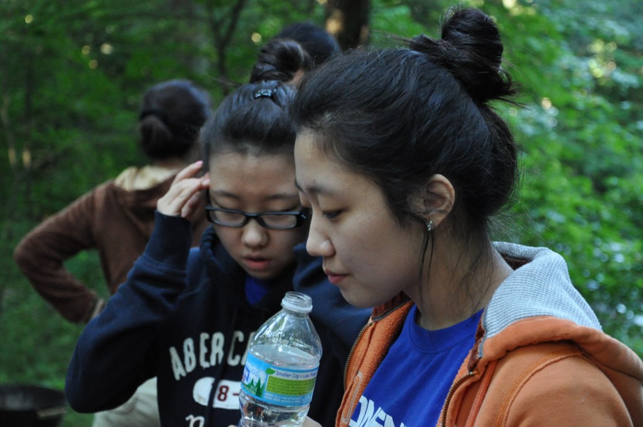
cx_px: 322
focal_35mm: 87
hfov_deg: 23.4
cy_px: 214
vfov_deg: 15.7
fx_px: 1552
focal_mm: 58
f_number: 5.6
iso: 2000
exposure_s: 1/80
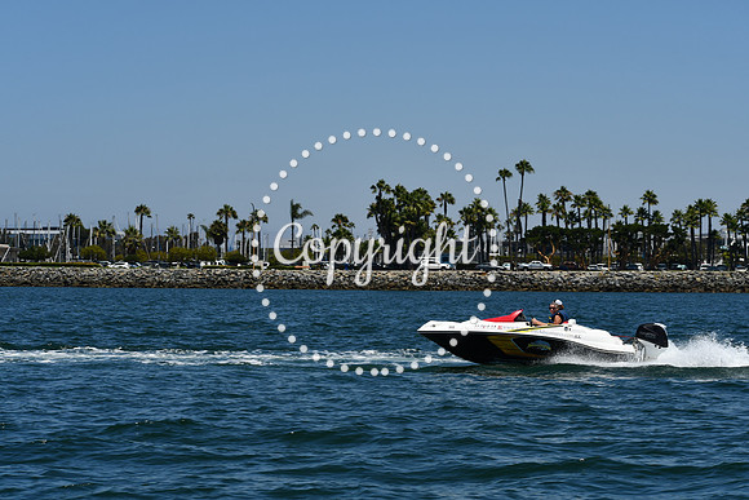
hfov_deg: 18.9
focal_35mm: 108
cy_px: 250
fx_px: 2247
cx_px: 374
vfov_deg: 12.7
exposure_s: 1/640
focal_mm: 72
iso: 100
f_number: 9
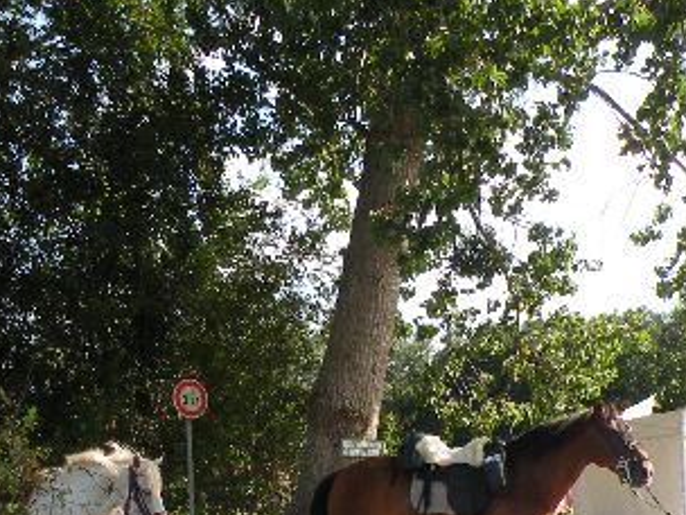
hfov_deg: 27.3
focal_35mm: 71
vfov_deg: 19.9
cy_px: 556
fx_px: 1407
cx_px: 406
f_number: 4.5
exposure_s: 1/250
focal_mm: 4.7
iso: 100
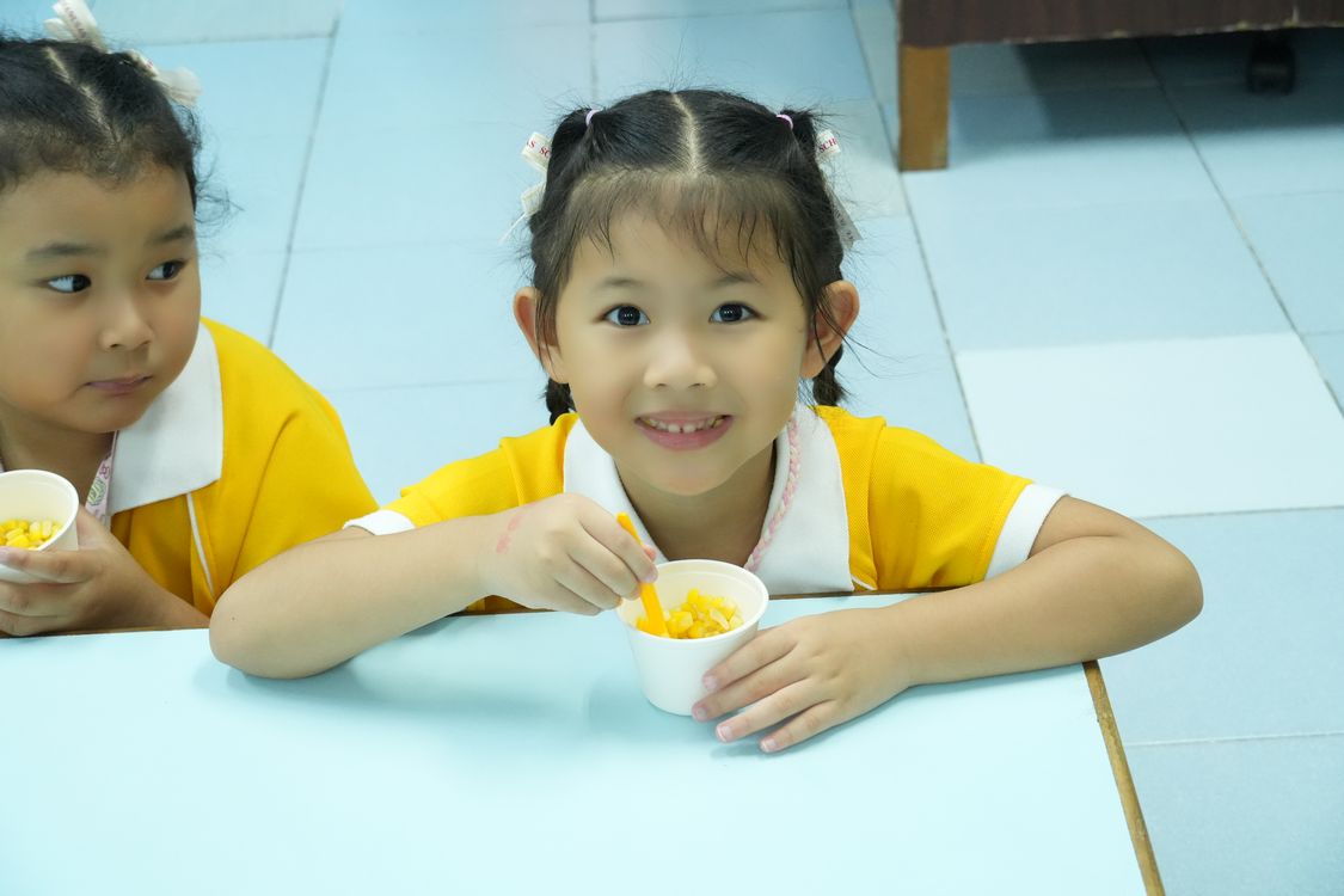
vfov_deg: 19.3
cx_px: 672
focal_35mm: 70
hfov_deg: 28.6
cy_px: 448
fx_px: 2632
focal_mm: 47
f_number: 5.6
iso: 4000
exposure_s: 1/80
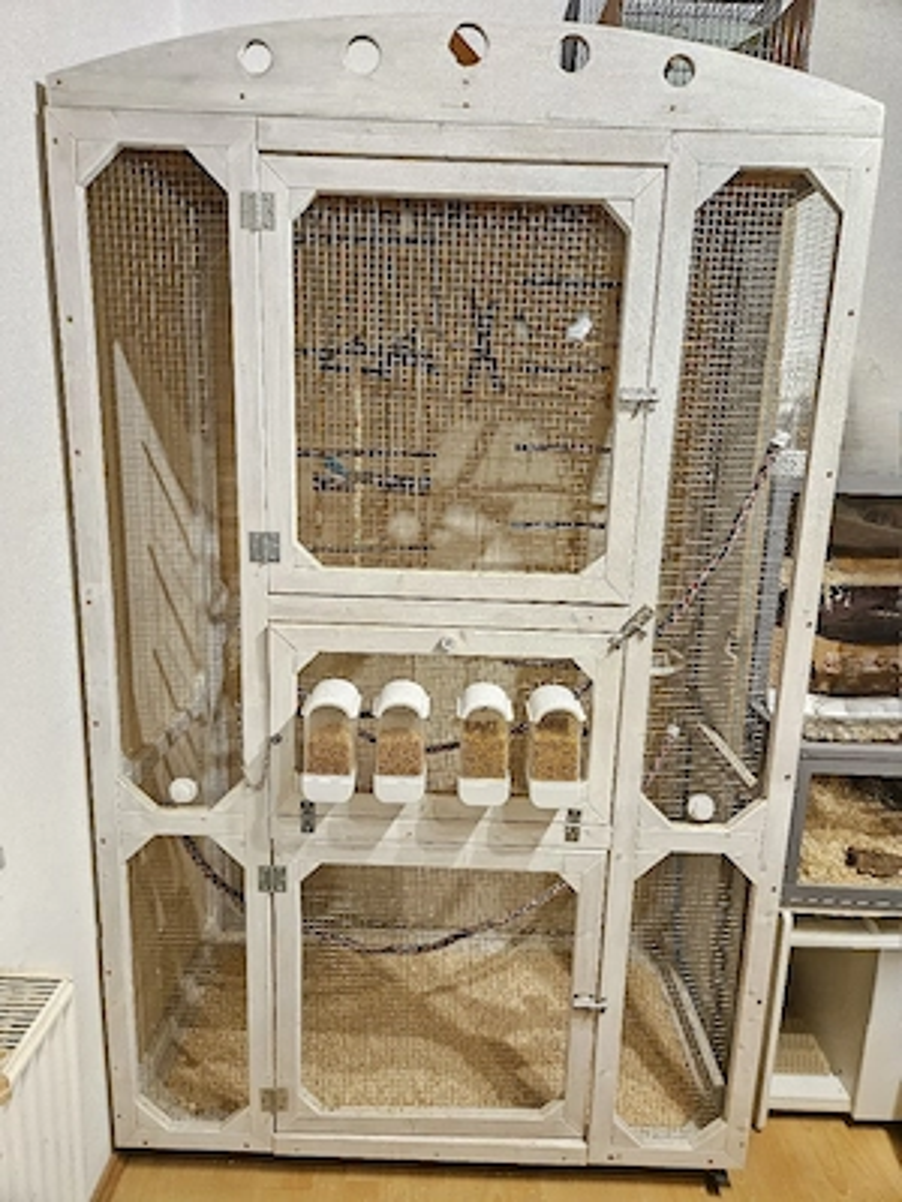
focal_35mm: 23
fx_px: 799
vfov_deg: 73.9
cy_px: 601
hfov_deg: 58.9
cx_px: 451
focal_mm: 5.4
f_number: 1.8
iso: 1600
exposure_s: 1/20
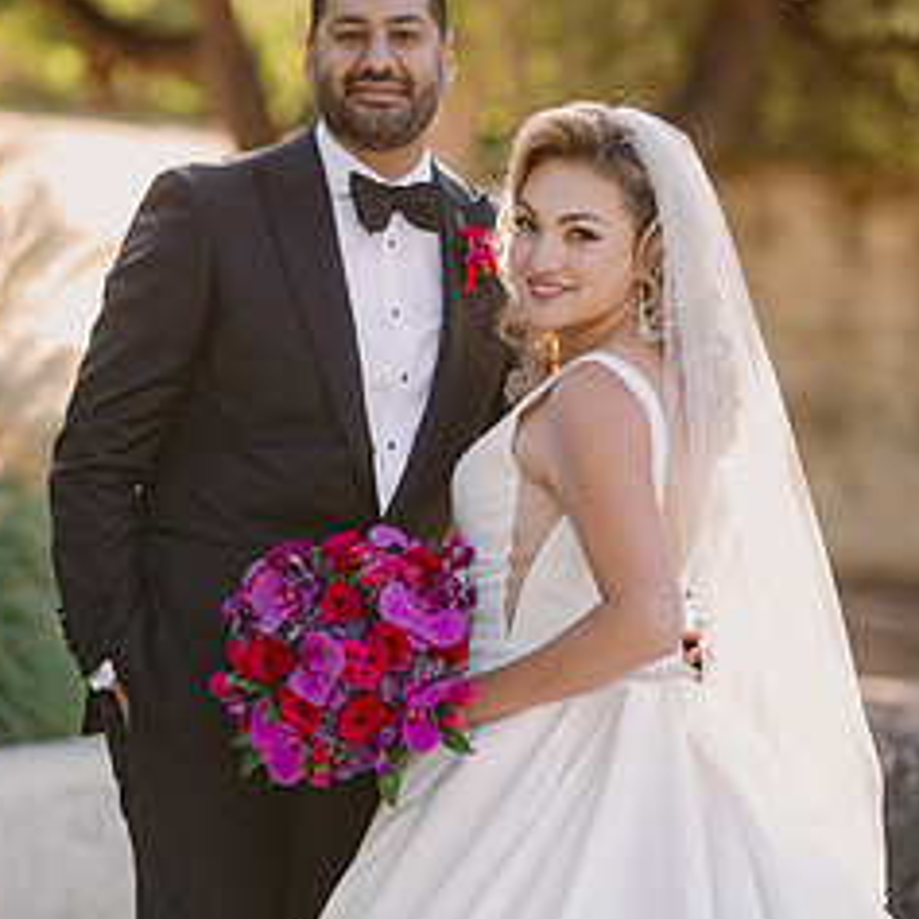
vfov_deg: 12.7
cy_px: 706
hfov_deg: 12.7
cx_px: 460
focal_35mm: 137
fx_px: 4115
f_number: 2
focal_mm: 85
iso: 50
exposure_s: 1/400
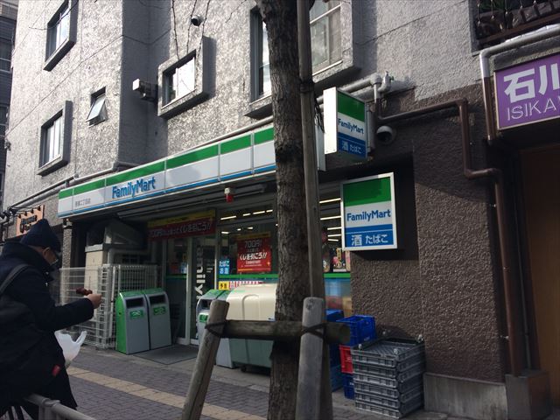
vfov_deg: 48.2
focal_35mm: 29
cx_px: 280
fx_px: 469
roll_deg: +1.9
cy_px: 210
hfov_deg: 61.7
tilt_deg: +4.4
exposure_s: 1/746
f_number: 2.2
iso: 32
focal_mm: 4.15
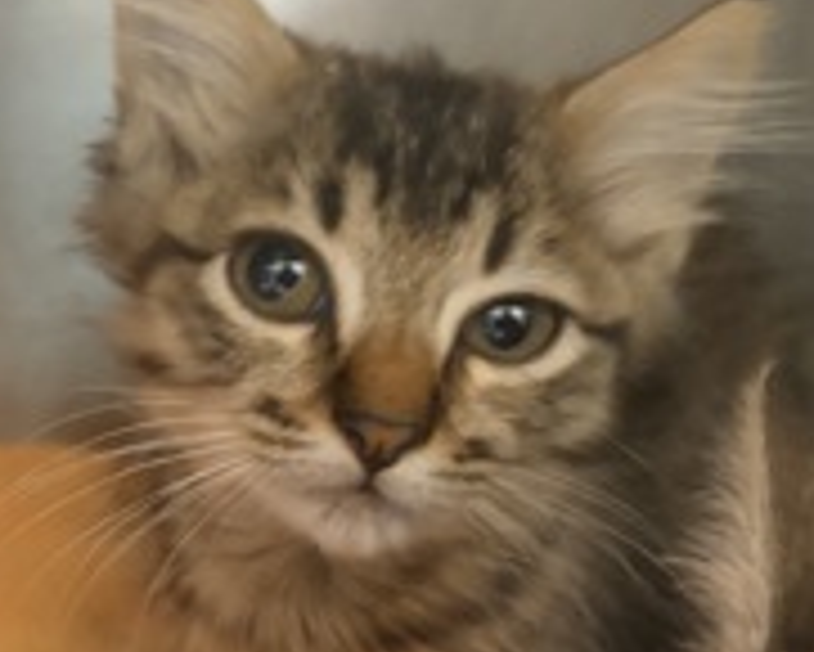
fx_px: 1422
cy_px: 317
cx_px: 148
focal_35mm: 59
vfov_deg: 25.8
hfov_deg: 31.0
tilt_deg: -10.1
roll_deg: -5.3
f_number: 1.6
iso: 500
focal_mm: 5.96
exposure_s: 1/26
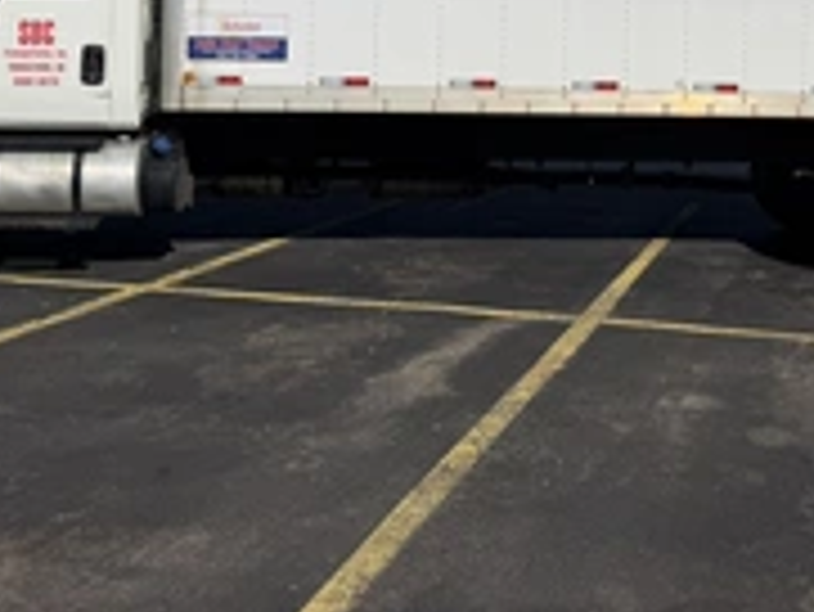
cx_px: 567
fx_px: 1247
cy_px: 40
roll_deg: -0.8
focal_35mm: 53
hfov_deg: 35.7
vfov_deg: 26.5
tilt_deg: +0.0
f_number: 1.78
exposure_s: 1/17544
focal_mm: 6.76
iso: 80
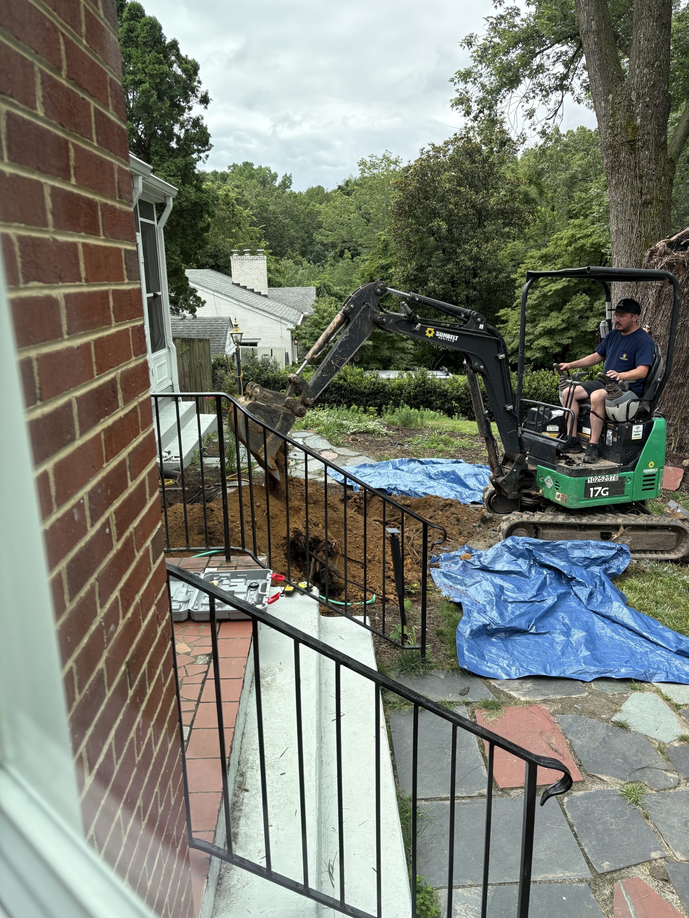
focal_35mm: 26
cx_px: 344
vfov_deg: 67.3
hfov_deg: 53.1
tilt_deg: -14.7
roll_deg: +0.8
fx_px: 690
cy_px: 459
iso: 64
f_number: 1.6
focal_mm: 5.96
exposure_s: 1/1016
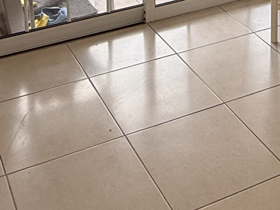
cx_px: 193
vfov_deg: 16.4
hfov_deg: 26.1
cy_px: -175
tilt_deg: -7.5
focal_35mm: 74
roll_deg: -0.2
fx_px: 598
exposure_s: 1/110
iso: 64
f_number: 2.2
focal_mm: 2.22
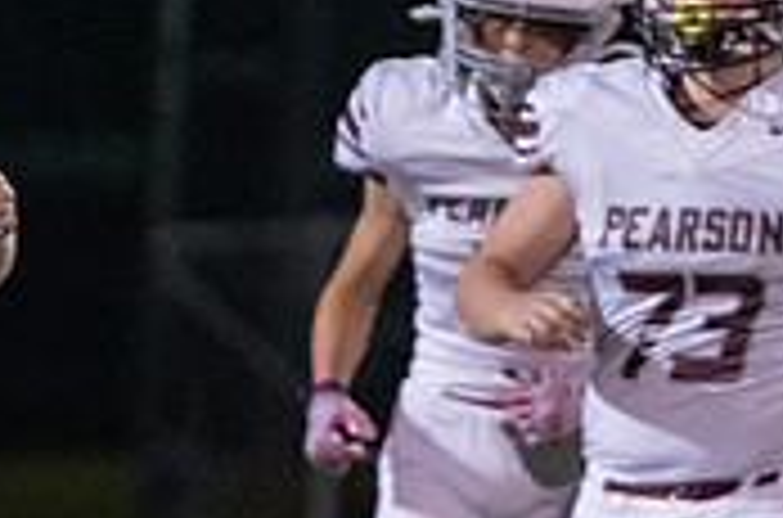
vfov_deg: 1.2
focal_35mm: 1140
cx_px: -948
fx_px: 24727
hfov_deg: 1.8
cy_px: 393
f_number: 2.8
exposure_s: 1/1250
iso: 5000
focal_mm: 200
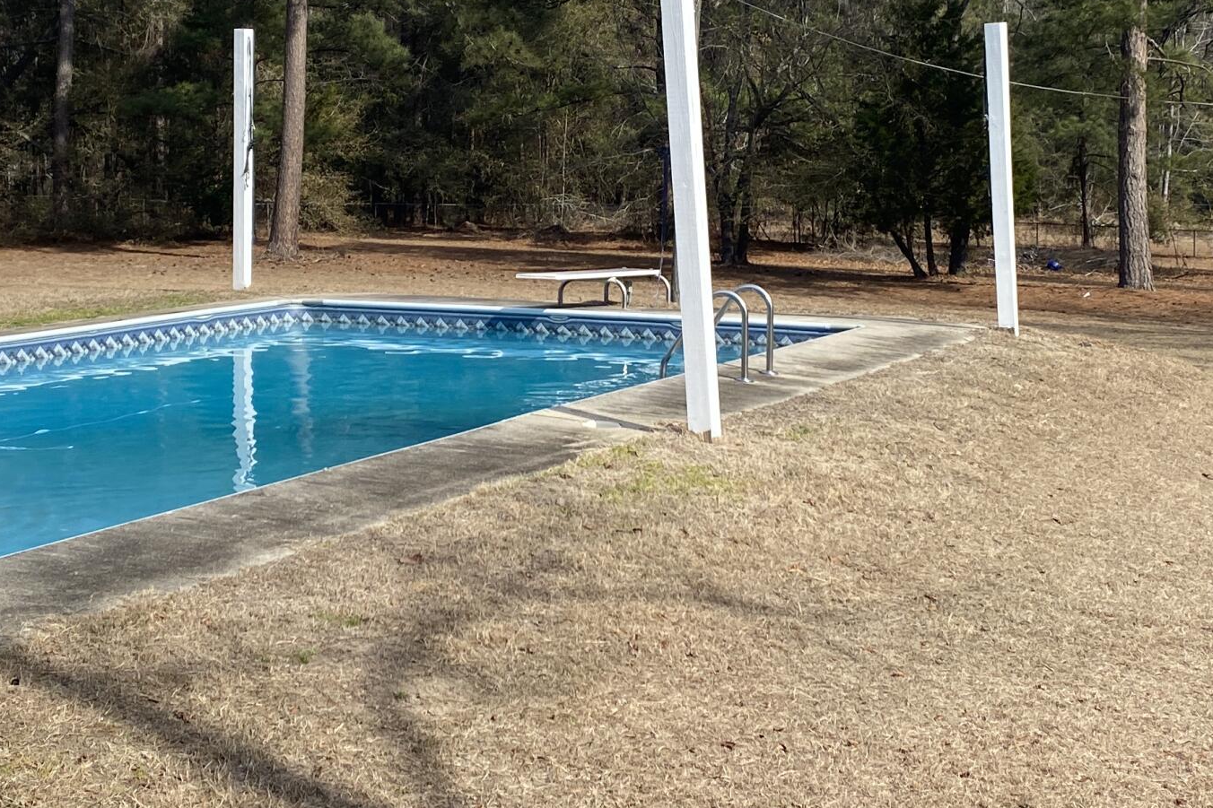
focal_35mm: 60
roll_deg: +0.8
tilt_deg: -0.1
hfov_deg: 33.4
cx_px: 523
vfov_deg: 22.5
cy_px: 227
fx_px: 2021
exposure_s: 1/2105
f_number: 1.8
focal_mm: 4.25
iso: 32
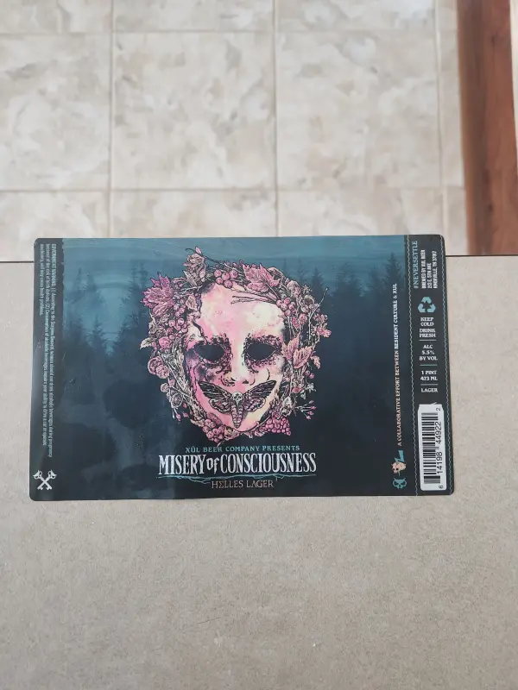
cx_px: 259
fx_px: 459
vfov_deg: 73.9
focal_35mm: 23
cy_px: 345
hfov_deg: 58.9
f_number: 1.8
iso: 640
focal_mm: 5.4
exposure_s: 1/30
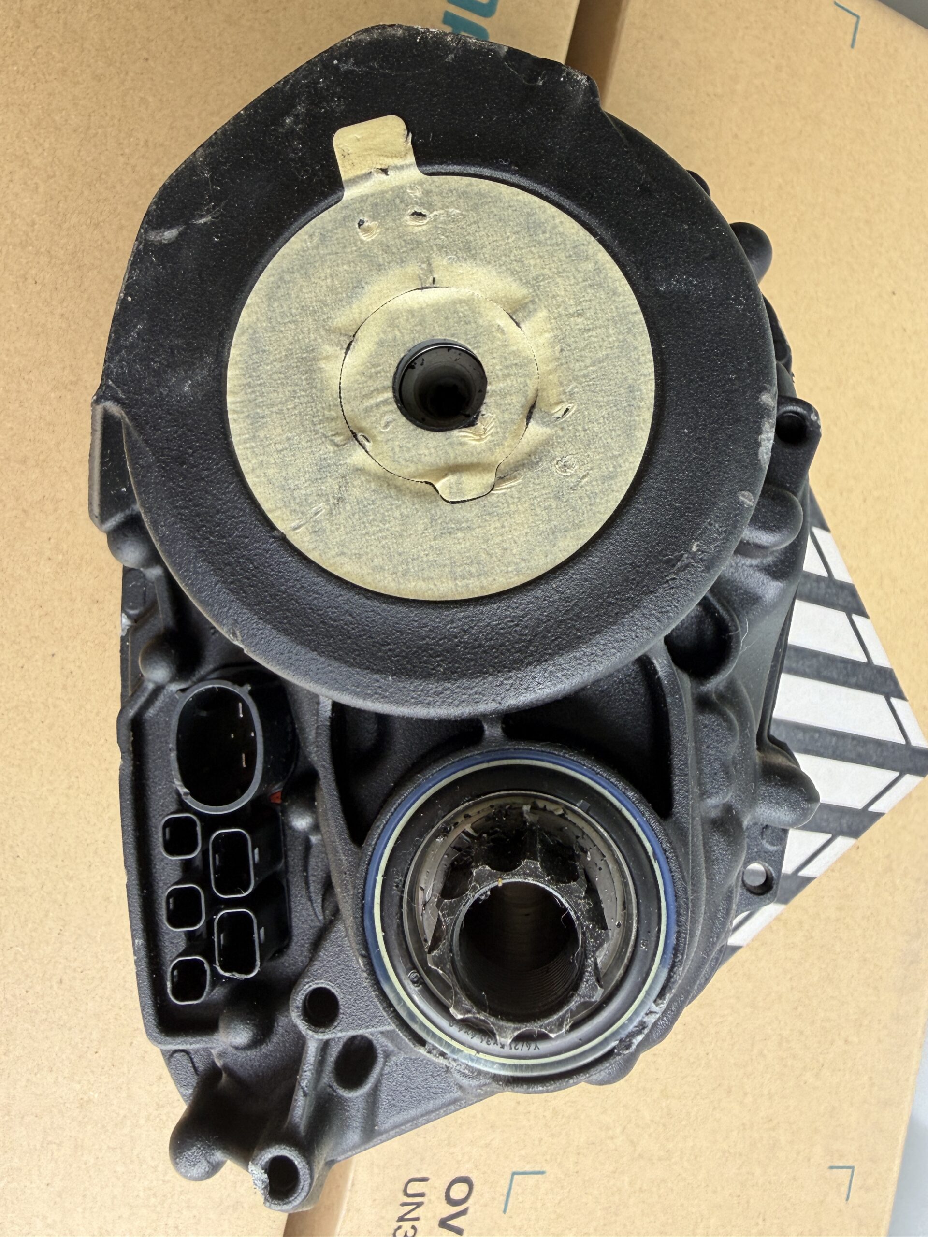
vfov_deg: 67.3
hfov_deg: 53.1
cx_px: 464
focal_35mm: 26
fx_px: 929
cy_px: 618
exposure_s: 1/121
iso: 100
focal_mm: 2.22
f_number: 2.2
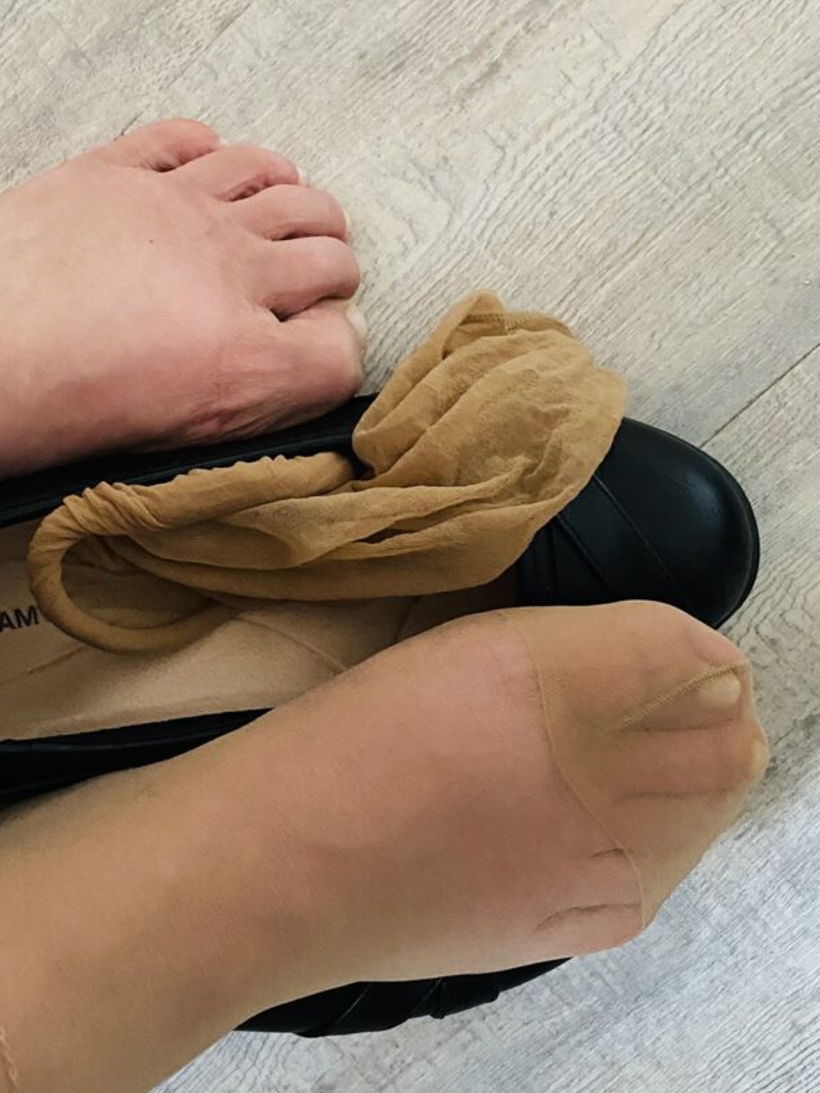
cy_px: 578
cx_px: 279
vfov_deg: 43.8
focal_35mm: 43
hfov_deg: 33.3
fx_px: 1357
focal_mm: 4.25
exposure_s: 1/30
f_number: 1.8
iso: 800
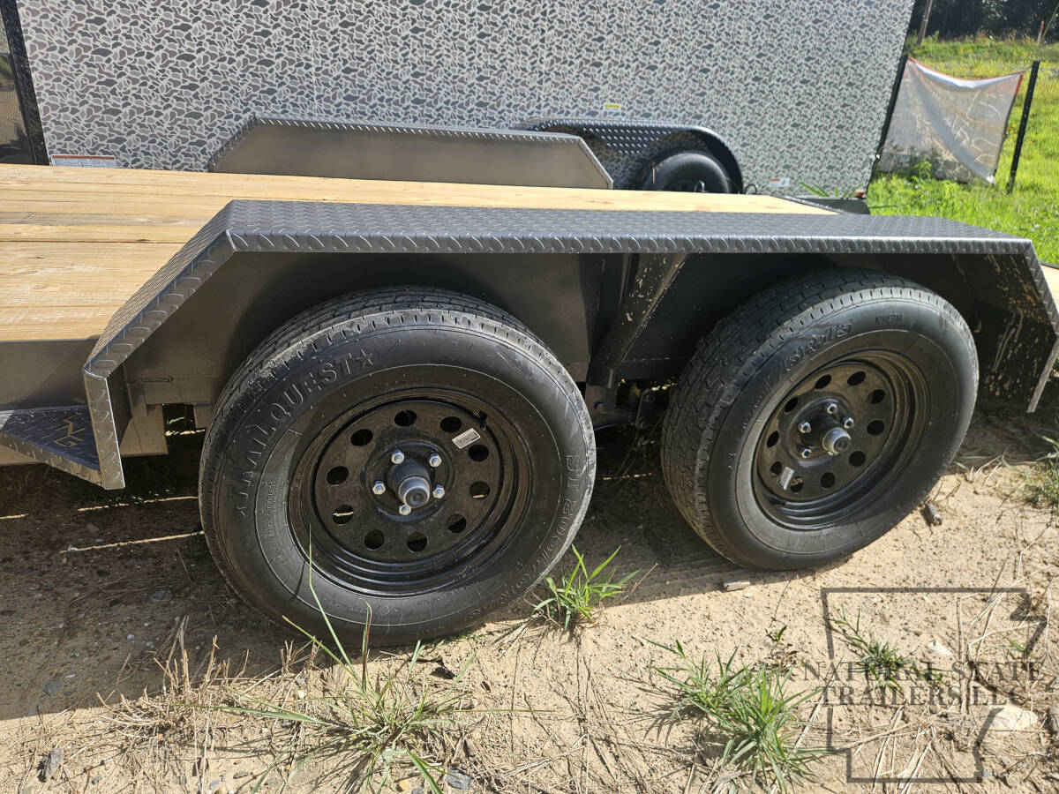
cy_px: 397
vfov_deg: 58.9
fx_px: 704
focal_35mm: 23
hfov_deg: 73.9
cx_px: 530
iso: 25
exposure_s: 1/799
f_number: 1.8
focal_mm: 5.4
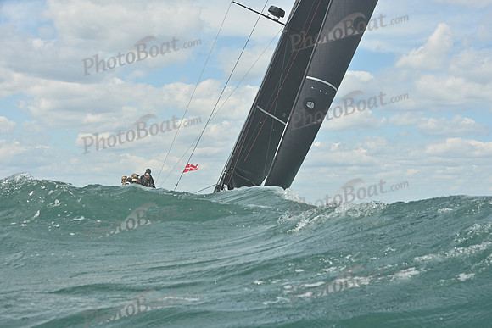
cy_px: 164
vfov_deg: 15.9
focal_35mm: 86
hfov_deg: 23.6
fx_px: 1176
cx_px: 246
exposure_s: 1/1250
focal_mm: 86
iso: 320
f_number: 9
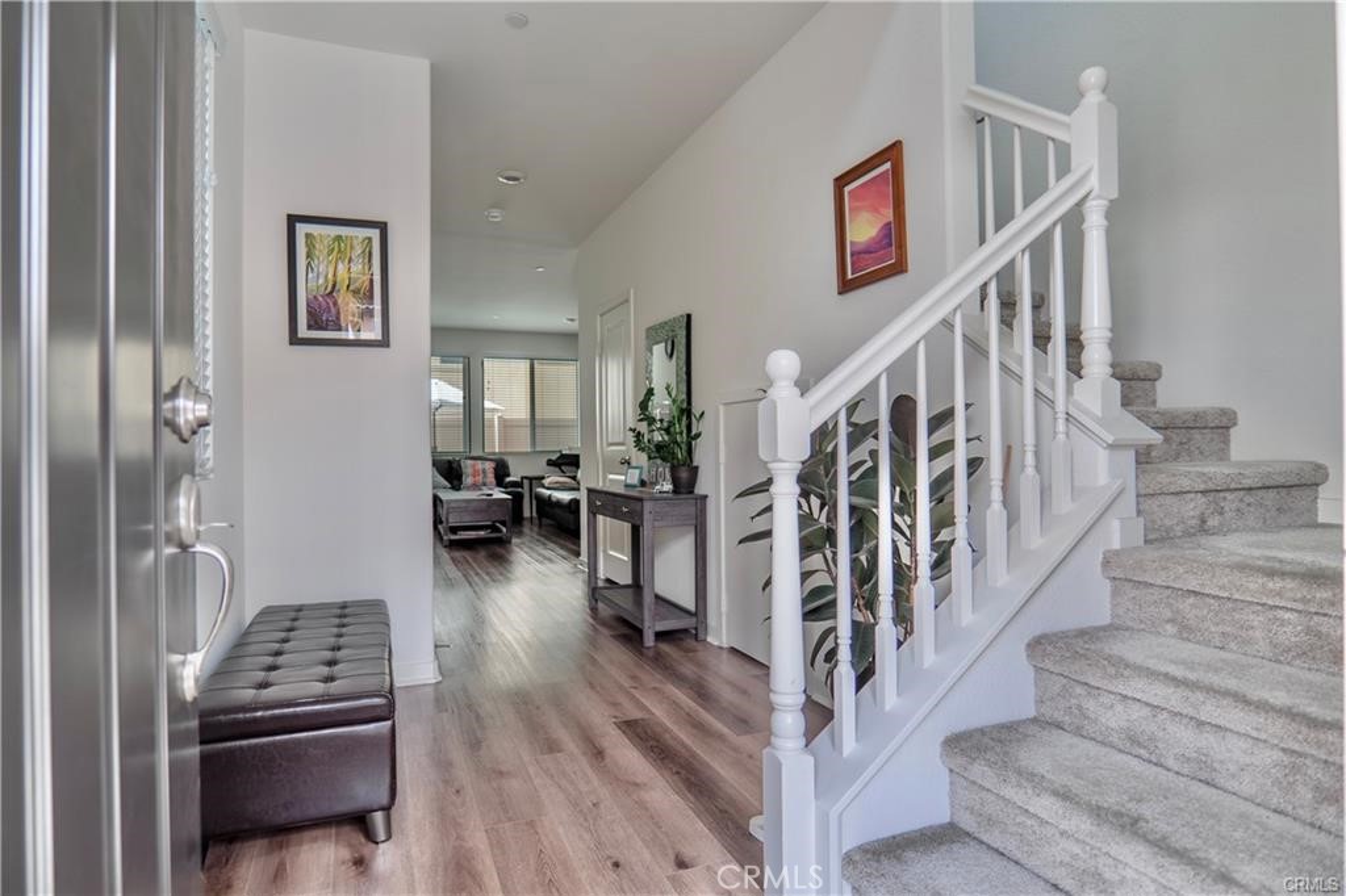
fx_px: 673
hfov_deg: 90.0
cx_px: 673
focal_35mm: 18
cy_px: 448
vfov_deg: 67.3
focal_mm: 12
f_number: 2
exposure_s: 1/640
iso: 50
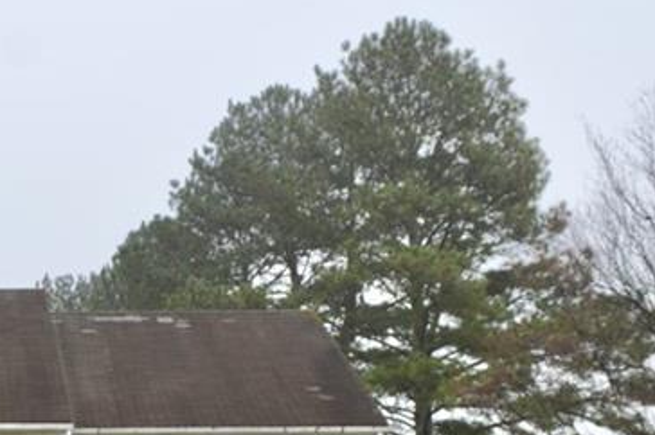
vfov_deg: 17.5
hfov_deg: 24.9
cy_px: 431
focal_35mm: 76
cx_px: -59
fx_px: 1382
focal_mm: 18
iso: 100
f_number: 5.6
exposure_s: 1/125
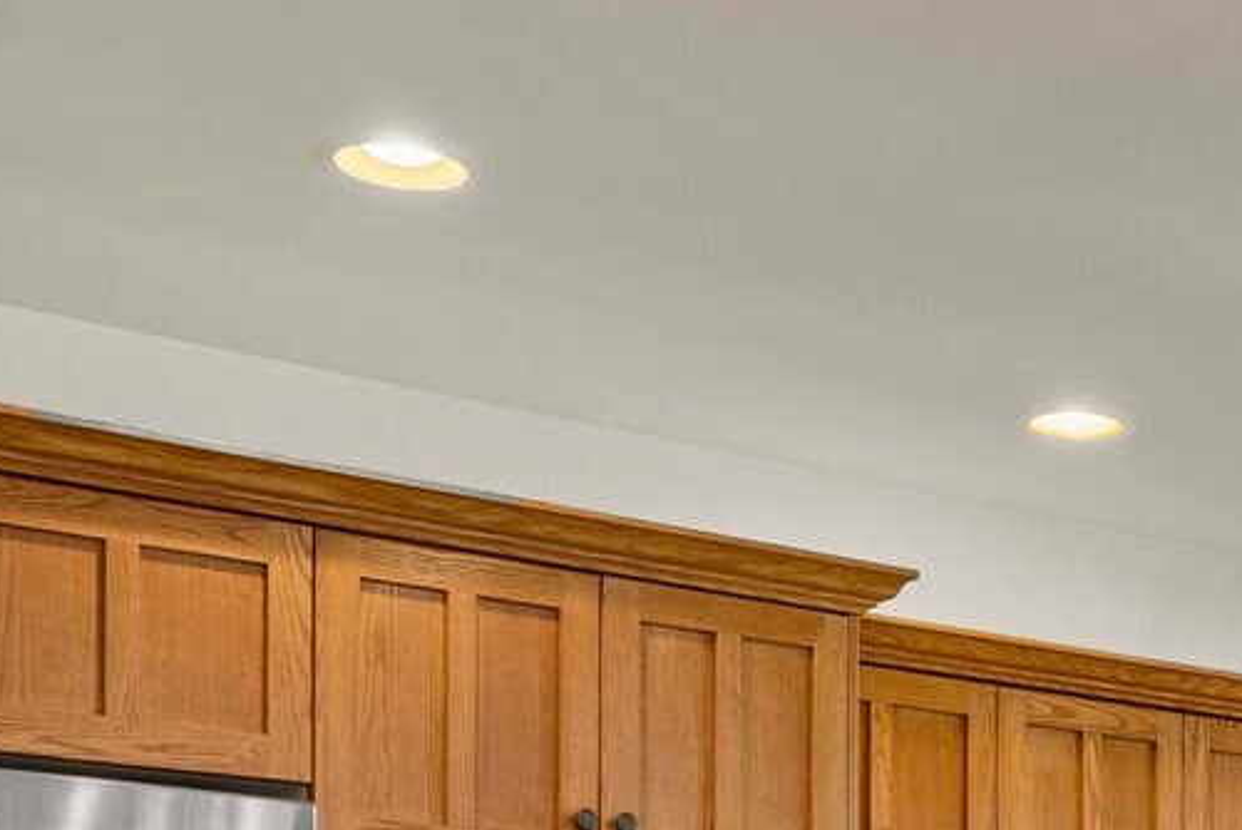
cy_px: 1224
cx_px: 1375
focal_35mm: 78
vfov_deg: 16.1
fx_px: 2692
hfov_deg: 24.2
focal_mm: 23
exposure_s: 1/20
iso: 2500
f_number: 6.7
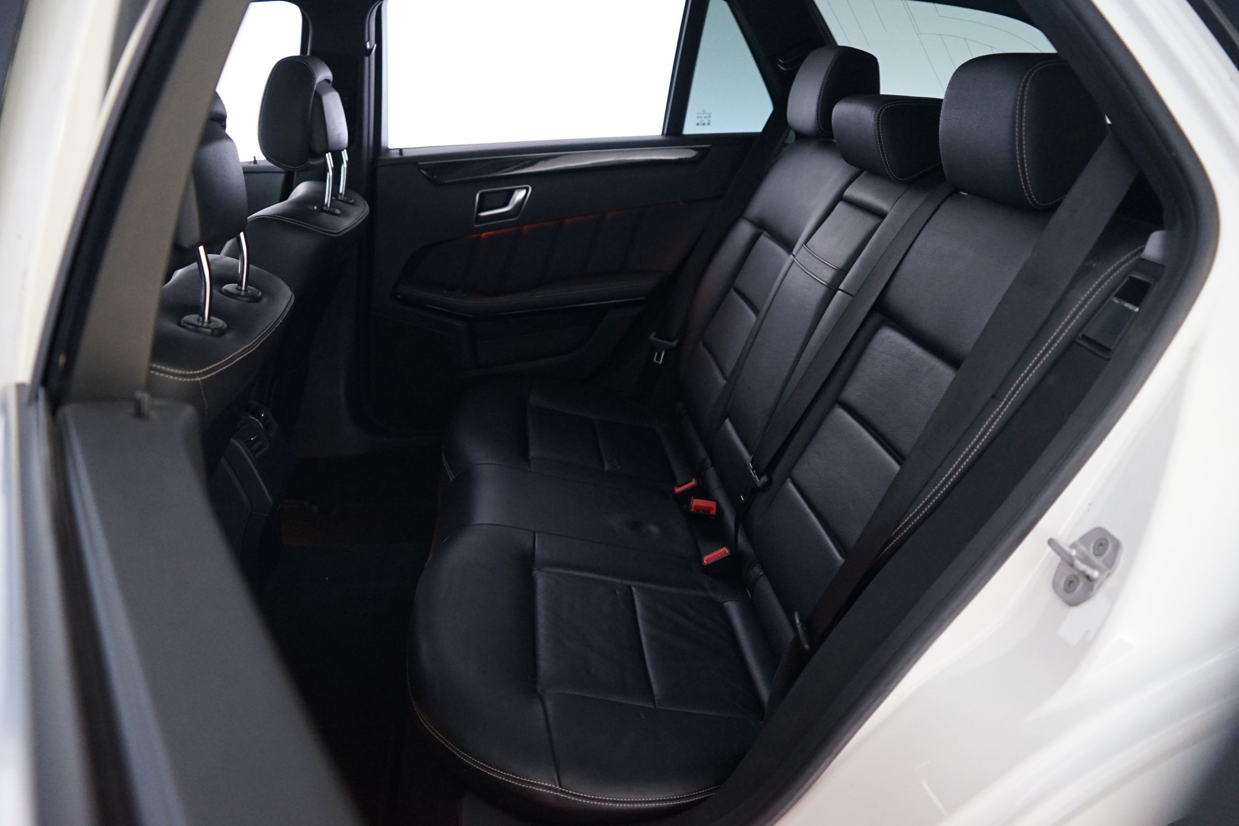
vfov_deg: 41.1
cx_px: 620
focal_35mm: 32
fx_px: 1101
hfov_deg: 58.7
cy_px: 413
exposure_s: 1/15
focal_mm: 32
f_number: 4
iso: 4000
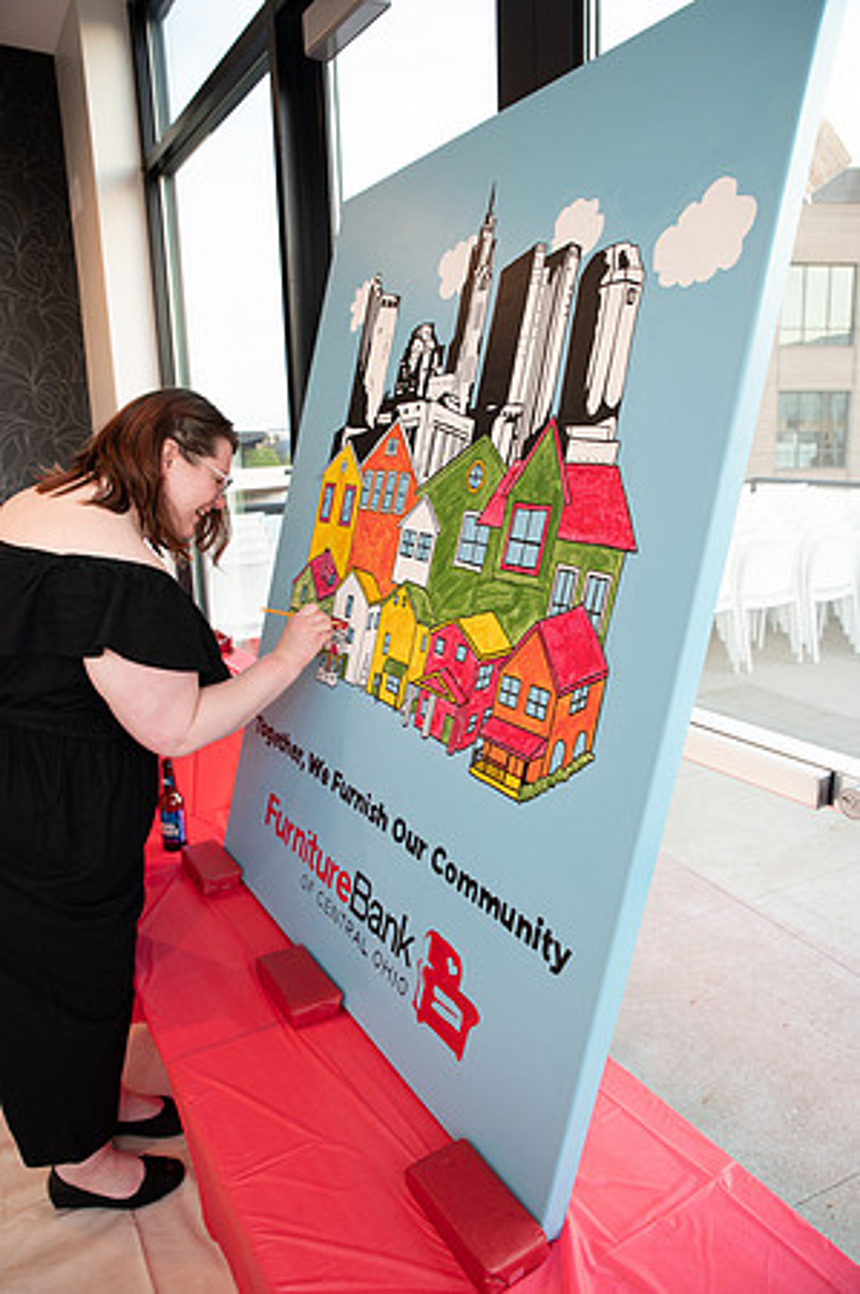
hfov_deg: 53.0
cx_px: 430
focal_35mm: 24
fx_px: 862
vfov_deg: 73.8
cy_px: 647
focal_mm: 24
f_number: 4.5
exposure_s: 1/100
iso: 1250
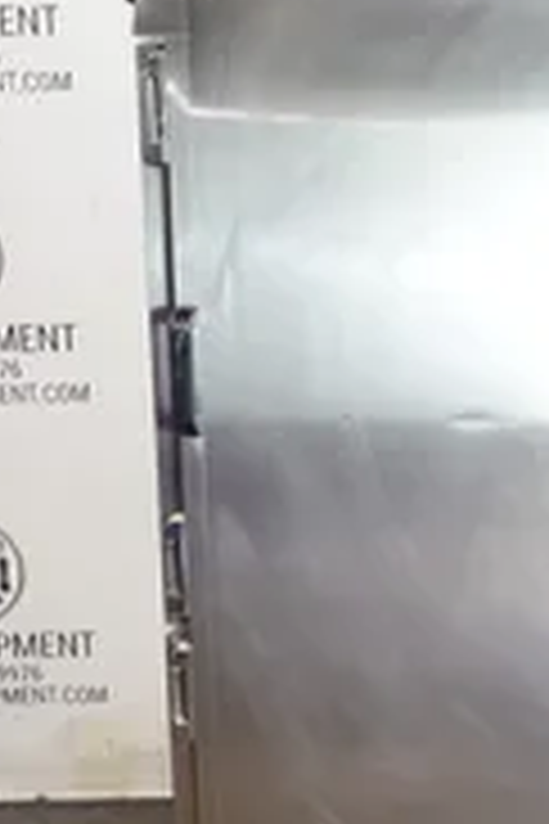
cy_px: 648
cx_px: 434
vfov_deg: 27.6
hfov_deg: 18.8
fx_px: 1647
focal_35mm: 72
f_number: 3.5
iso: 160
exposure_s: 1/6
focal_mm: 12.25
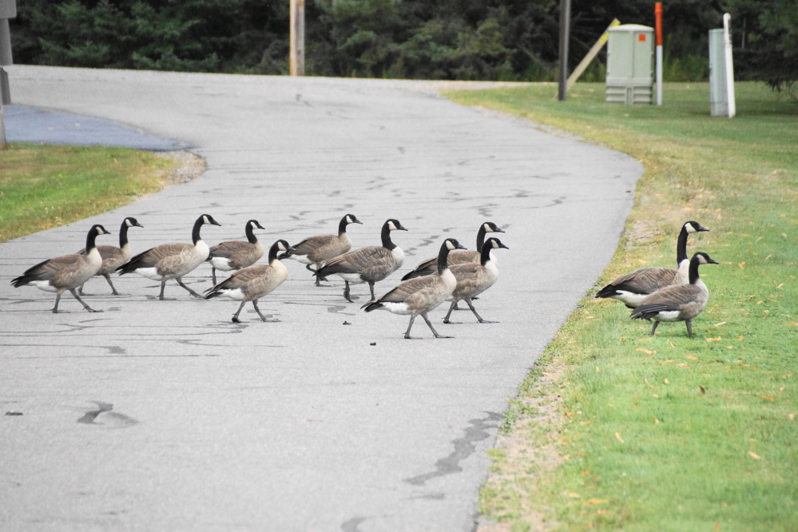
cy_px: 266
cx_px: 399
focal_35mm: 300
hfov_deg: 6.9
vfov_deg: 4.6
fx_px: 6649
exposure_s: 1/320
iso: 1250
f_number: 6.3
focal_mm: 200
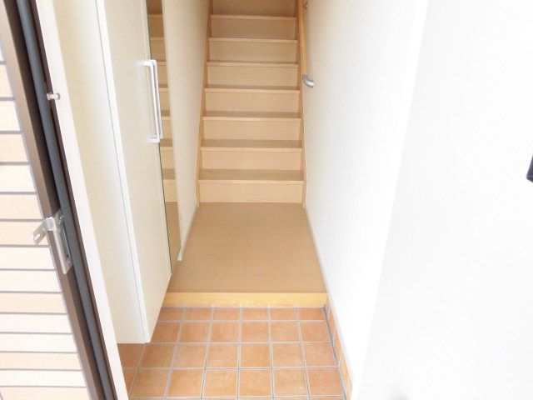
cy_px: 200
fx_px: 370
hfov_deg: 71.6
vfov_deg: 56.8
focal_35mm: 24
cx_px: 266
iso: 160
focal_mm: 4.3
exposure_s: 1/60
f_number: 3.1
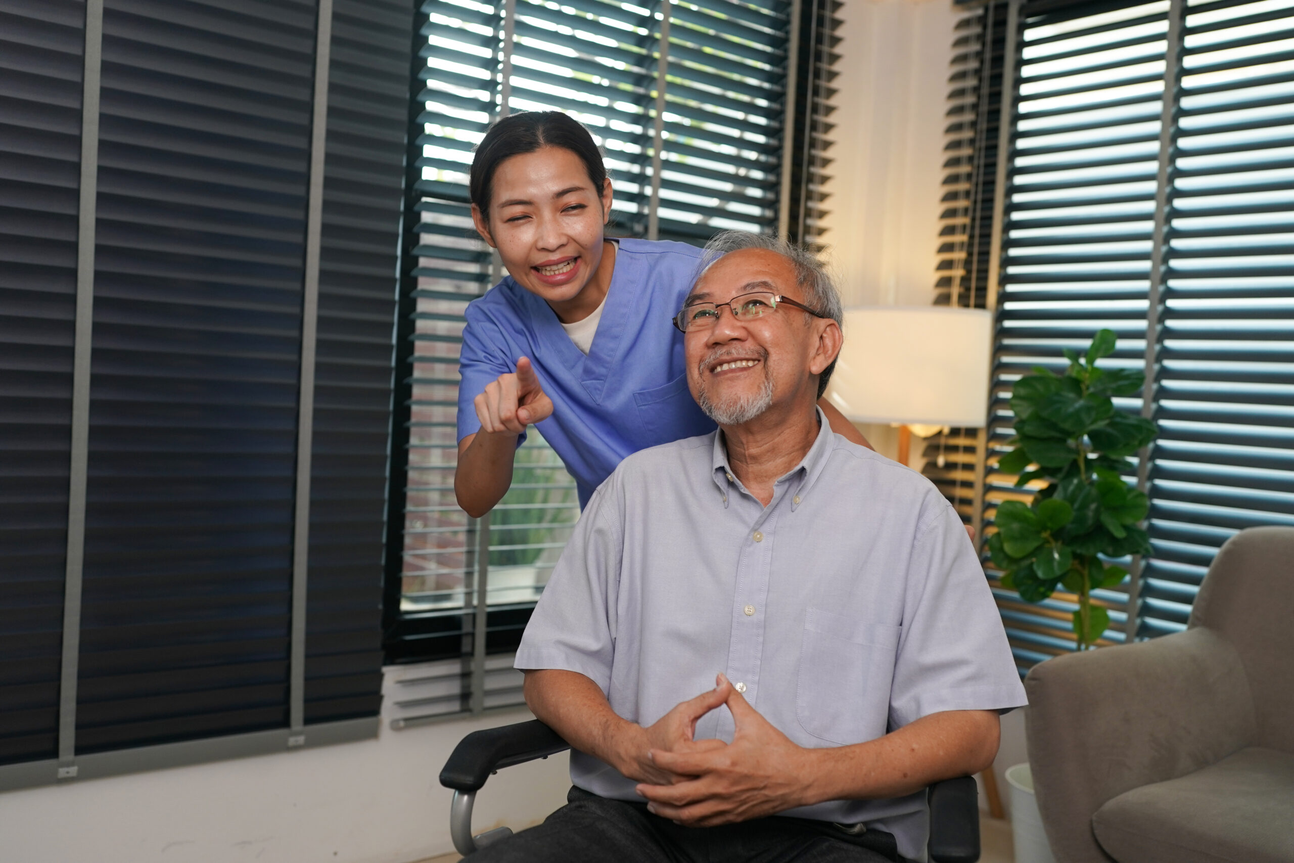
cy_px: 432
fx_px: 1258
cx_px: 647
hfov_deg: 54.4
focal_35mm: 35
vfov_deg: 37.9
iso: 640
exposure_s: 1/160
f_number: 2.8
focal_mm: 35
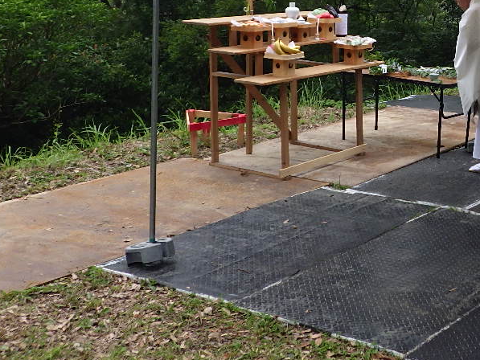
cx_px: 443
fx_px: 832
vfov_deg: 23.9
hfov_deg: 30.6
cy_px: 55
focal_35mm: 60
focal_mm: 5
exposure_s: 1/250
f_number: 4.2
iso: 125
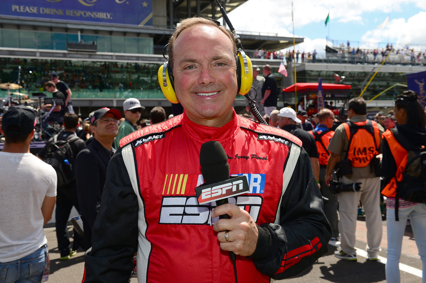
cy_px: 142
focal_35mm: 38
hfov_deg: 50.7
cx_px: 213
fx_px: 449
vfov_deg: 35.0
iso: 125
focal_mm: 38
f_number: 10
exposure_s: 1/200
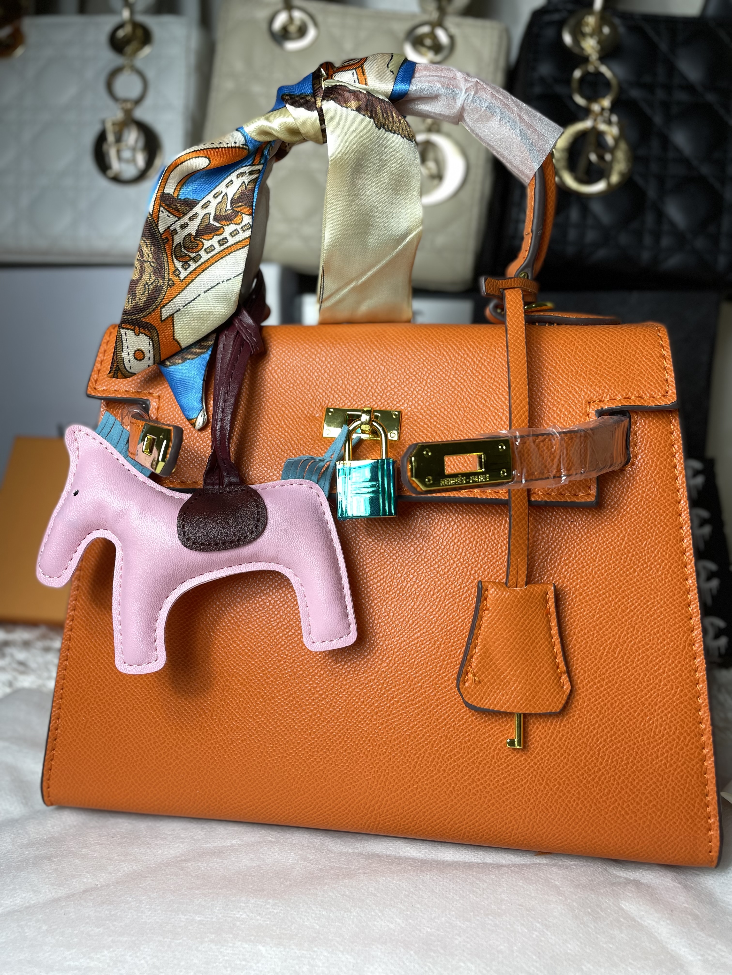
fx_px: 733
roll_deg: +1.1
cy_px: 488
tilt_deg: -10.9
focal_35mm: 26
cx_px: 366
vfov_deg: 67.3
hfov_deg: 53.1
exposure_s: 1/117
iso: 32
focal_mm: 4.2
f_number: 1.6
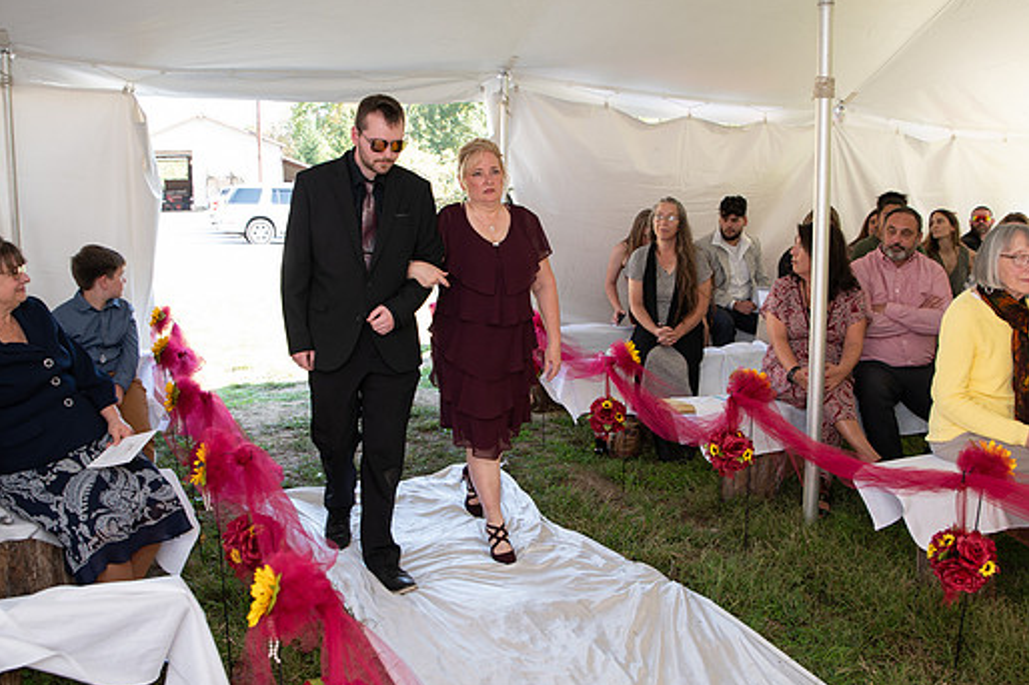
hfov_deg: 58.7
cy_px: 336
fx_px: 914
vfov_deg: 41.1
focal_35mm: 32
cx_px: 524
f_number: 3.2
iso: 320
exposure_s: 1/200
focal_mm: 24
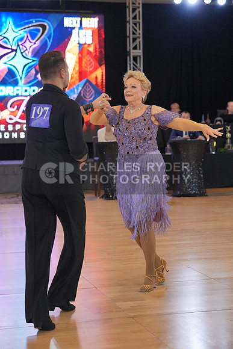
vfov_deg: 27.3
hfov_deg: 18.4
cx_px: 116
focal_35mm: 74
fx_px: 718
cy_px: 174
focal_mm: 74
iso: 3200
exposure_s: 1/500
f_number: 4
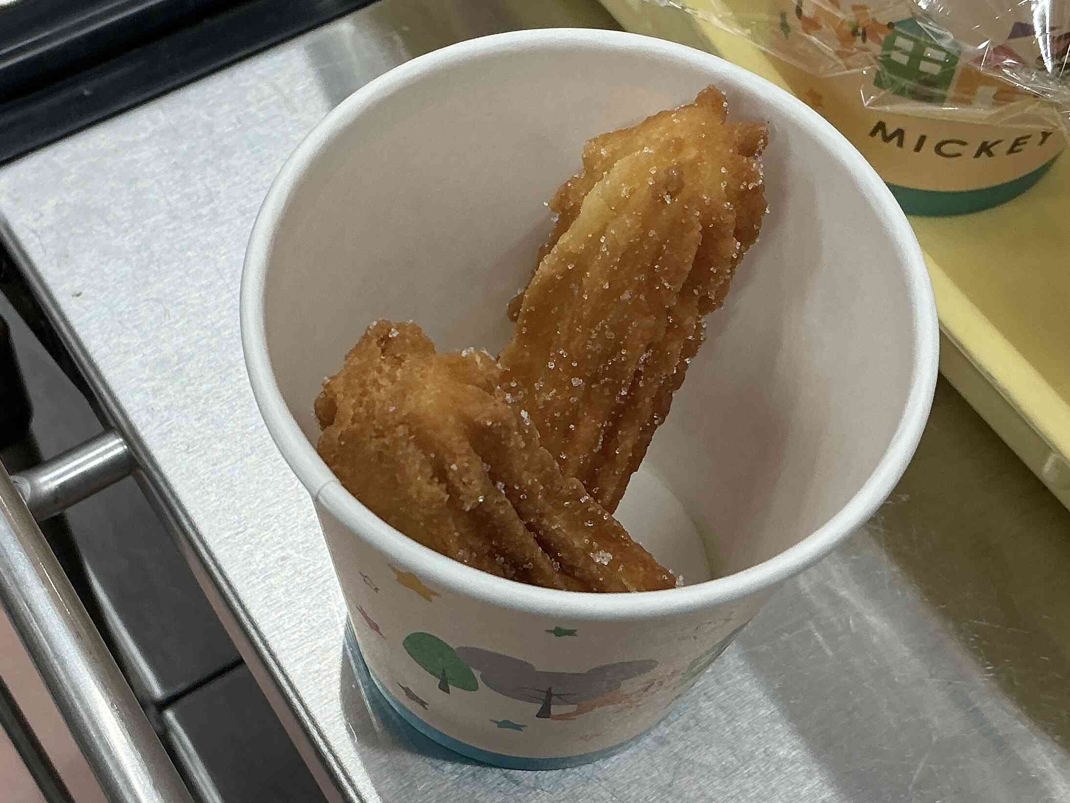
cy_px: 402
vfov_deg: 48.2
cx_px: 535
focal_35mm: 29
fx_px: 896
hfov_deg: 61.7
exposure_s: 1/120
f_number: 1.8
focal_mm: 3
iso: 64
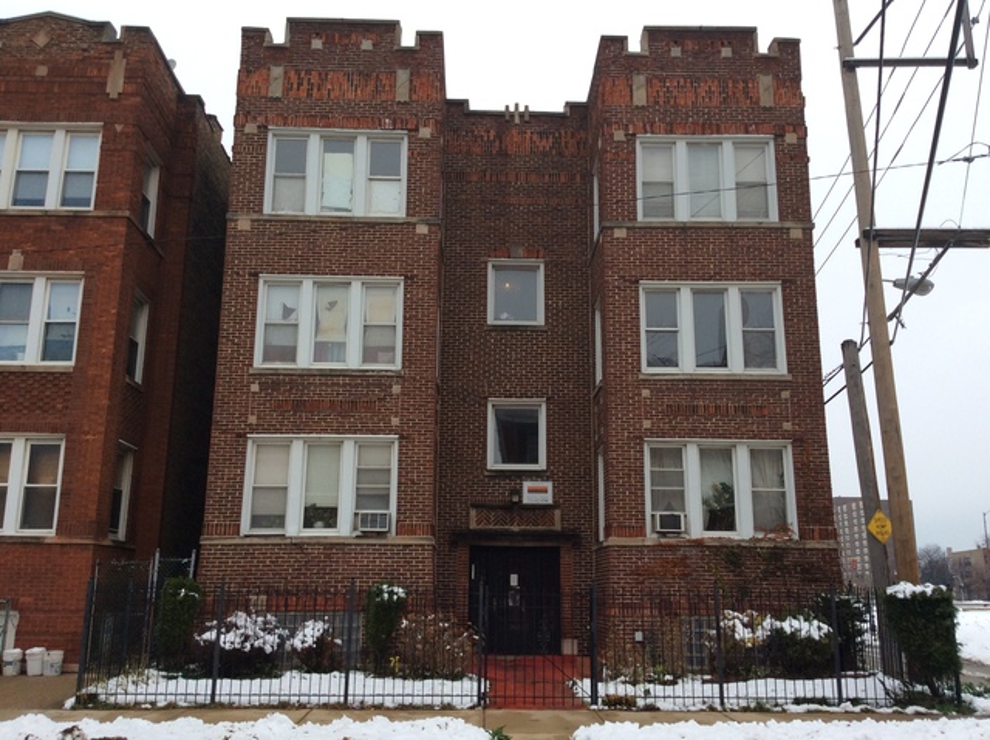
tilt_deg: +12.3
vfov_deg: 44.1
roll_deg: -0.2
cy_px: 370
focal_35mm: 32
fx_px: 914
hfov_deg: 56.9
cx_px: 495
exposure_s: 1/295
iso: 32
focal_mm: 3.3
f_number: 2.4
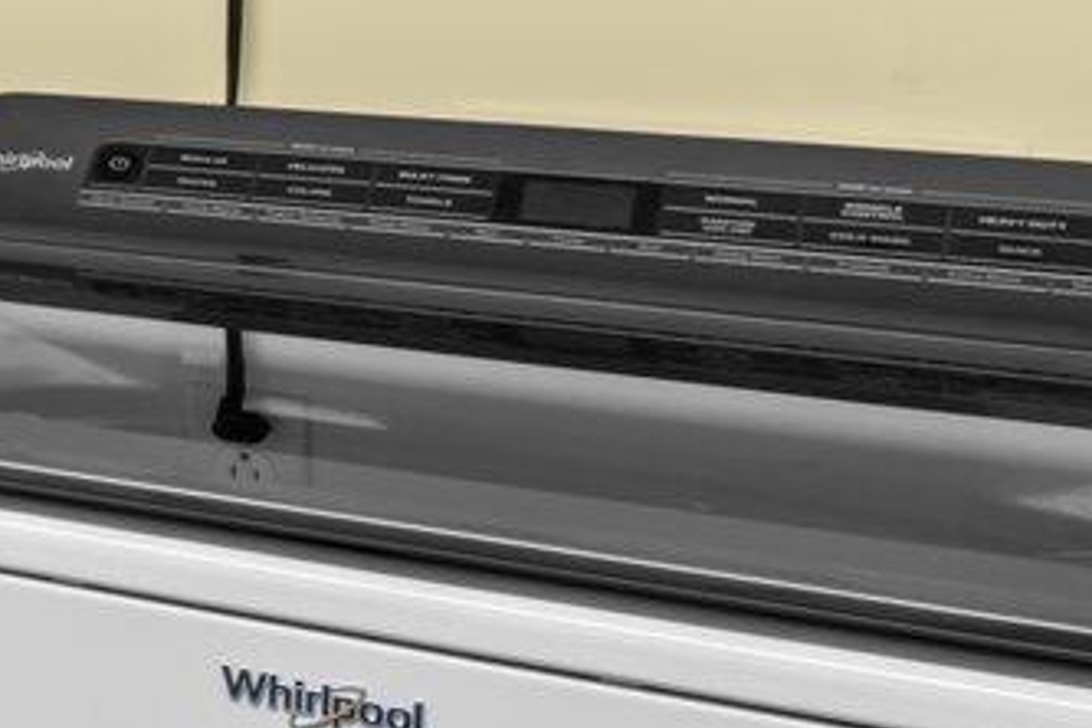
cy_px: -185
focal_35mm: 86
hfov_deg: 13.5
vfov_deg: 15.2
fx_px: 2608
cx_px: -1764
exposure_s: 1/1.25
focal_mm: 14
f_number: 9
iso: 100
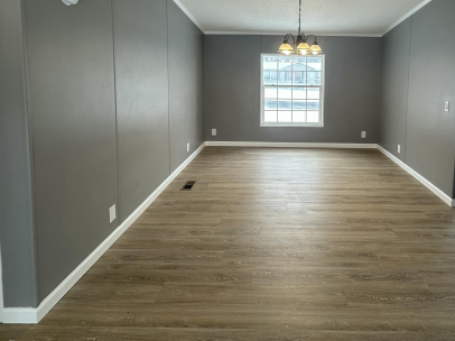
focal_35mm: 23
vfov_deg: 56.4
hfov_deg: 72.9
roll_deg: -1.2
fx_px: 302
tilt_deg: -3.9
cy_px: 92
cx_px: 280
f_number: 2.2
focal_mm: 2.22
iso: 50
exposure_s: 1/120
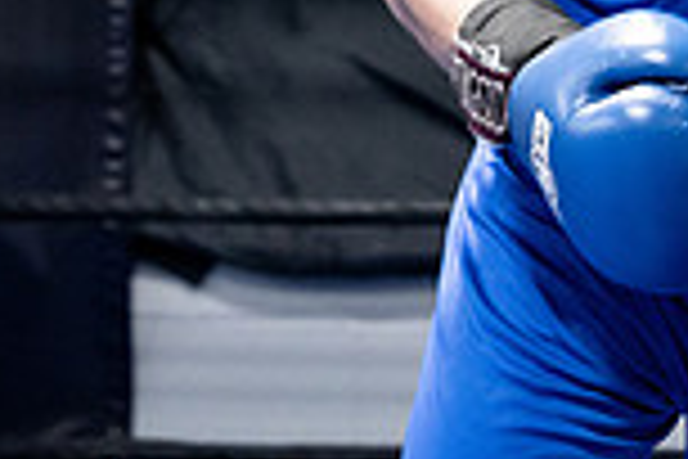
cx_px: 1070
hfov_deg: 8.1
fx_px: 4720
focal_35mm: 247
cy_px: -286
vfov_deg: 5.5
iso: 8000
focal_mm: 65
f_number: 2.8
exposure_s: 1/1000
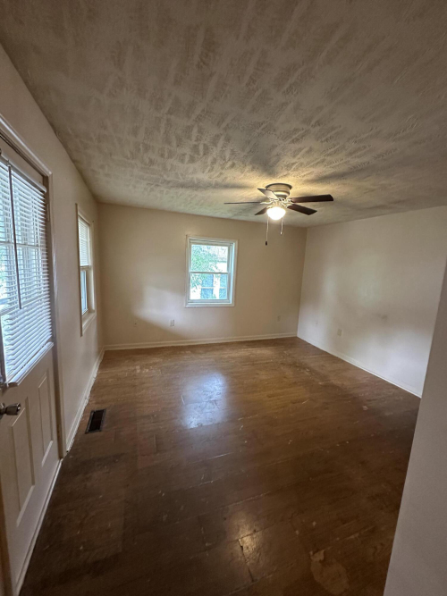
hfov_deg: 85.7
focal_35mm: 14
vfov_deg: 102.1
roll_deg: -3.0
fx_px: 241
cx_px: 224
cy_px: 298
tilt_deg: -6.4
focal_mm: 2.22
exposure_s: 1/60
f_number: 2.2
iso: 640
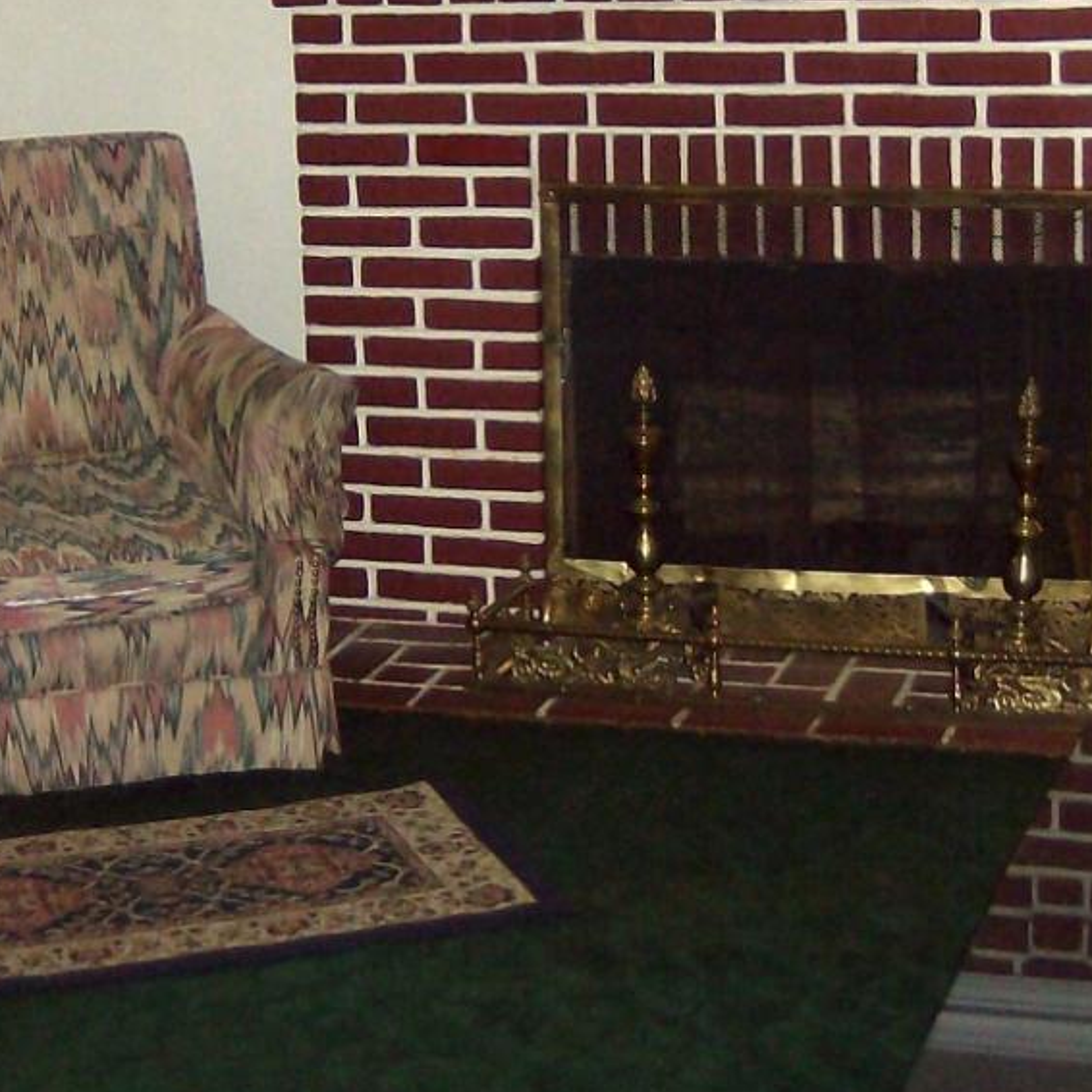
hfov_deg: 21.4
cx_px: 511
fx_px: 2891
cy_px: 228
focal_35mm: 81
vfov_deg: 21.1
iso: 200
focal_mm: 6
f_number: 2.8
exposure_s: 1/60
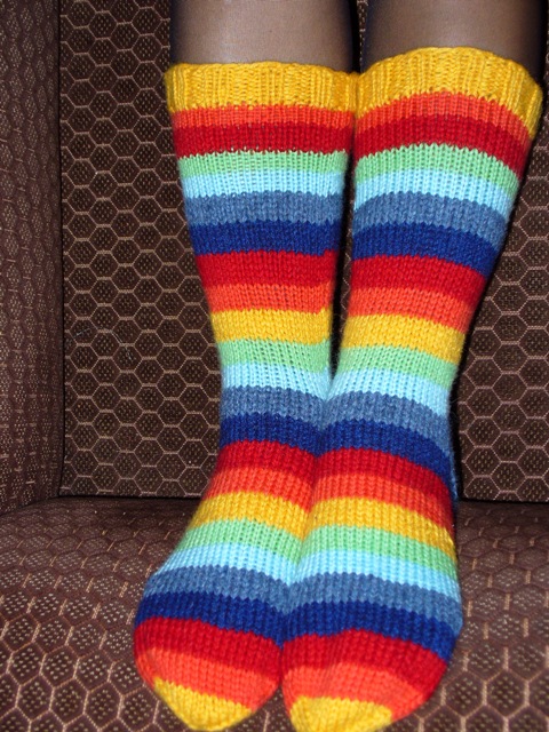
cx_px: 274
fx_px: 1142
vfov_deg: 35.5
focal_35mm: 54
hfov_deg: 27.0
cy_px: 366
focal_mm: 8.9
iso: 80
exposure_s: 1/30
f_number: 3.1
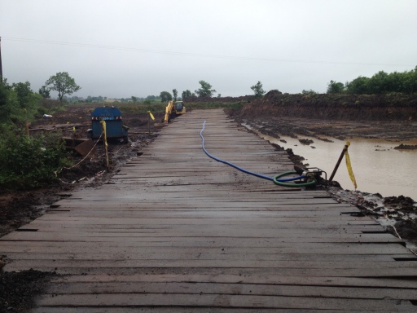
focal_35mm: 35
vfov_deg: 40.7
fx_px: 422
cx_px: 208
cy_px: 156
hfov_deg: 52.6
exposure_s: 1/778
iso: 64
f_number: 2.4
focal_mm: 4.28
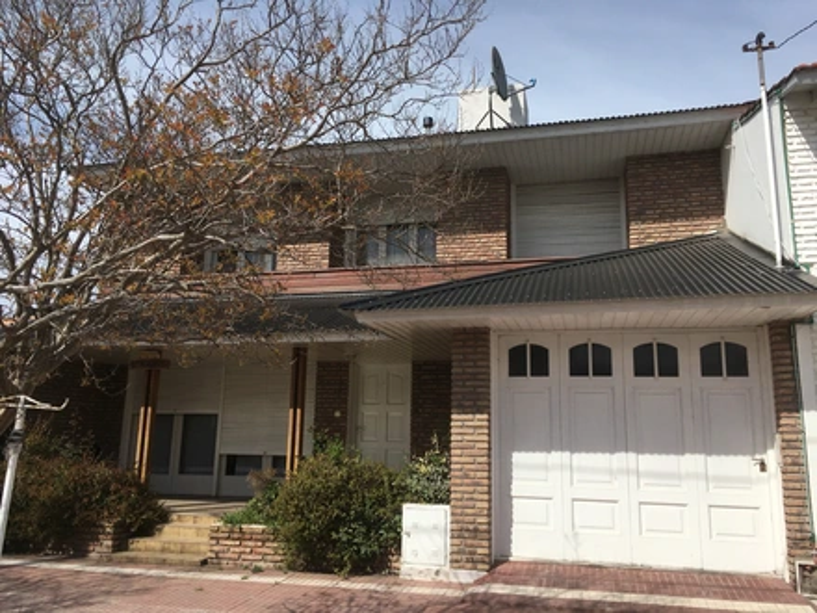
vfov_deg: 48.2
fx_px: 684
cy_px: 306
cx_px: 408
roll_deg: -1.5
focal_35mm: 29
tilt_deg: +11.5
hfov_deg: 61.7
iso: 25
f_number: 2.2
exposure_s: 1/2198
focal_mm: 4.15
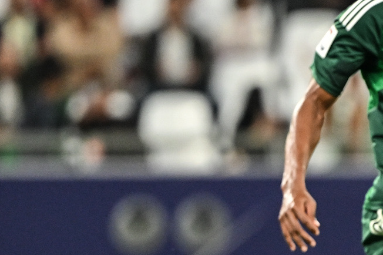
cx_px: 563
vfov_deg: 1.1
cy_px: 261
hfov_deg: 1.6
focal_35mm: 1257
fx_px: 13366
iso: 1250
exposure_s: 1/1000
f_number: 2.8
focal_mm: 400
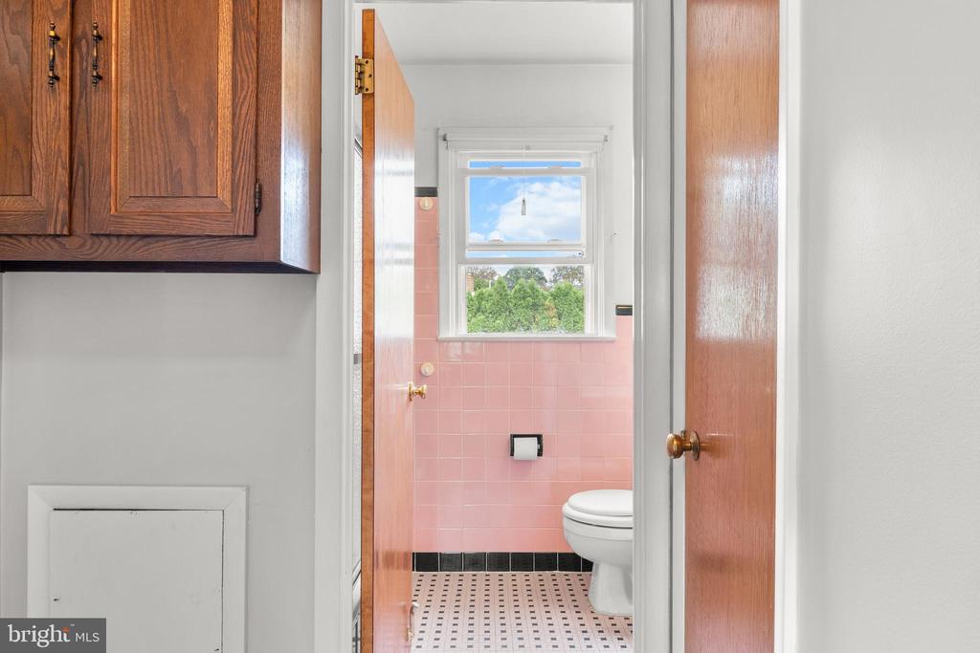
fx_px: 653
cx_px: 490
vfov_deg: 53.1
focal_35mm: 24
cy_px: 326
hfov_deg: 73.7
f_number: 9
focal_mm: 16
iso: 250
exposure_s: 1/1.25
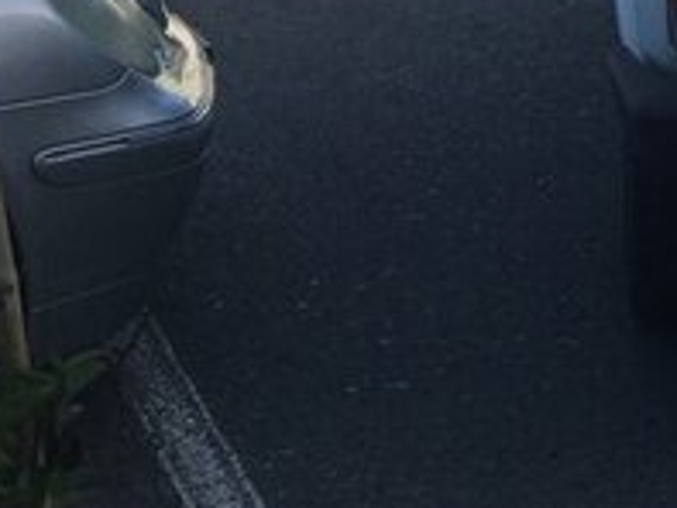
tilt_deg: -3.2
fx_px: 1898
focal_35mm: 97
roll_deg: +0.2
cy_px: -293
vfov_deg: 14.1
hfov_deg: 17.8
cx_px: 1058
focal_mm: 4.15
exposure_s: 1/974
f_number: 2.2
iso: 25
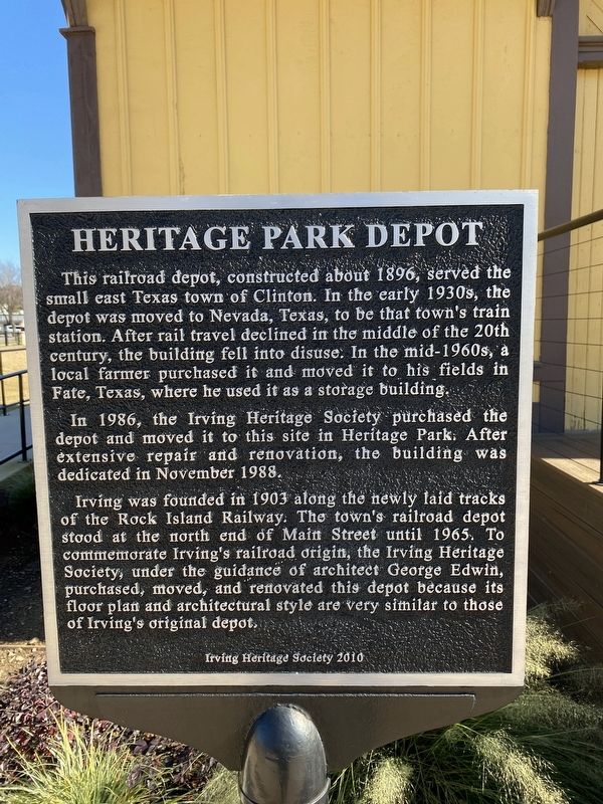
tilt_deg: -8.1
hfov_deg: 53.1
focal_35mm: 26
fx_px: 604
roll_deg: +0.3
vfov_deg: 67.3
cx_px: 302
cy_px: 402
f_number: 1.8
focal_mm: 4.25
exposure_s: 1/606
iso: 32
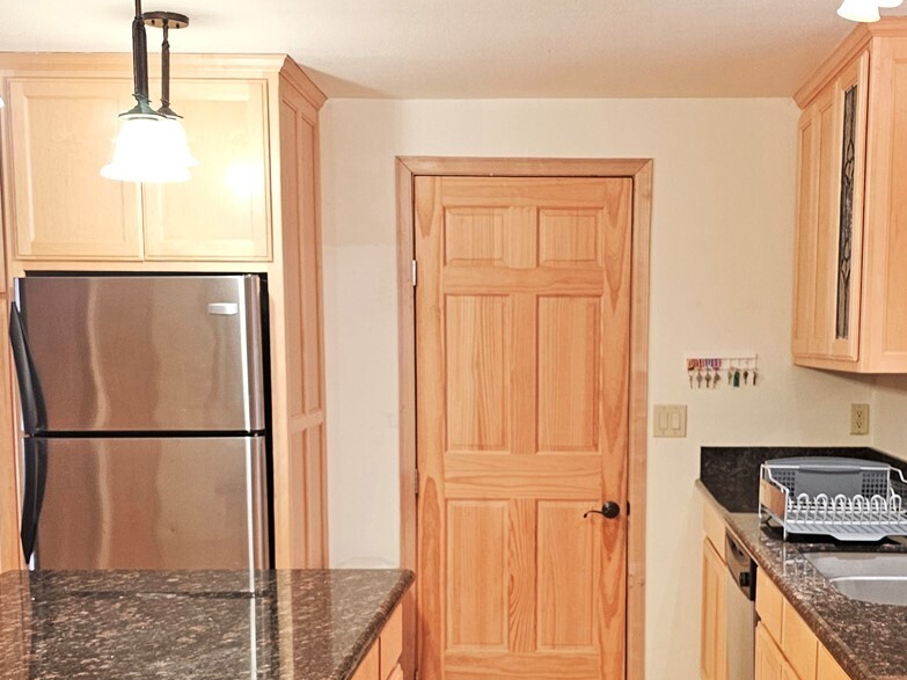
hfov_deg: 40.2
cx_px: 556
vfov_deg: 30.5
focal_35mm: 47
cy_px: 483
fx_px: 1231
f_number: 1.7
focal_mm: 6.3
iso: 250
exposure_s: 1/66
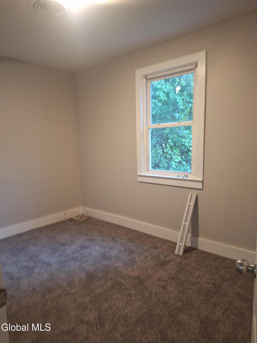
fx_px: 228
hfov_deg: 58.9
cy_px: 172
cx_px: 128
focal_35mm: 23
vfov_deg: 73.9
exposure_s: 1/30
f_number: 1.8
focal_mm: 5.54
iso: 250
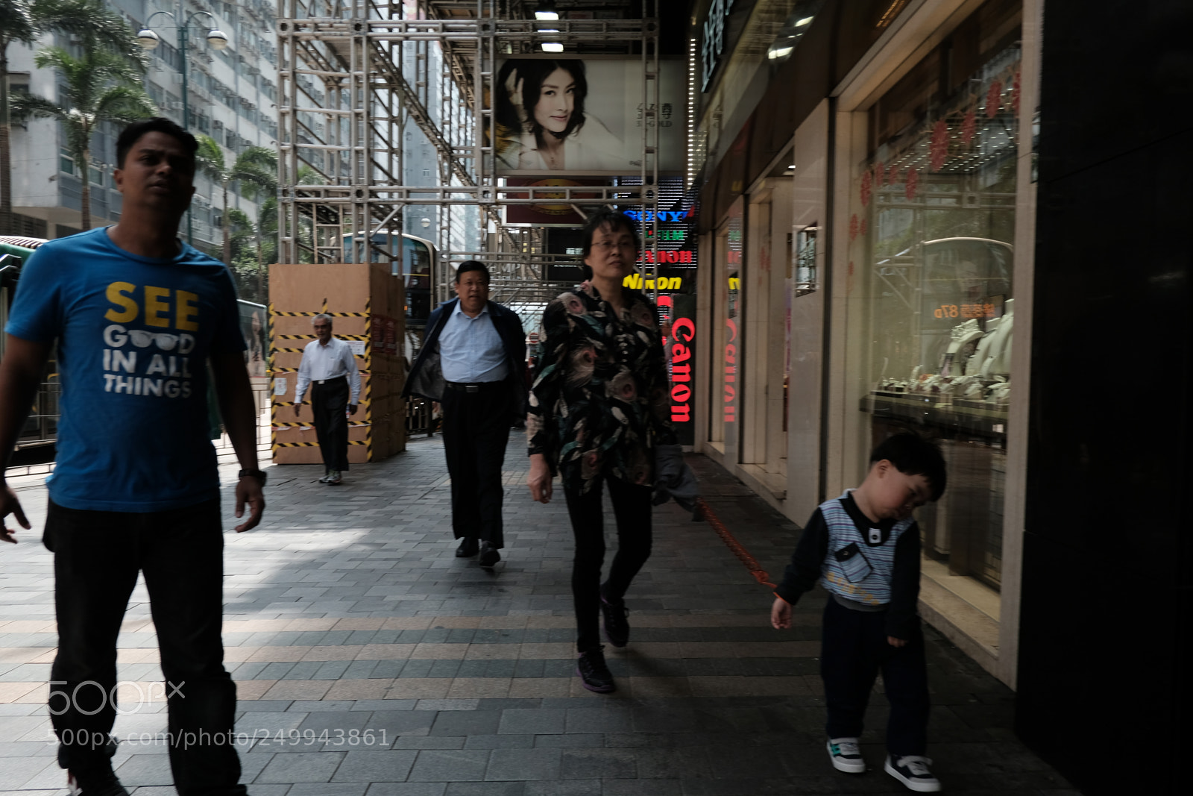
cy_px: 398
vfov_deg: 47.9
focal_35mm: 27
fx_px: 895
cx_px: 596
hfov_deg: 67.4
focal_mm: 18
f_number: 5.6
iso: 400
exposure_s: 1/500
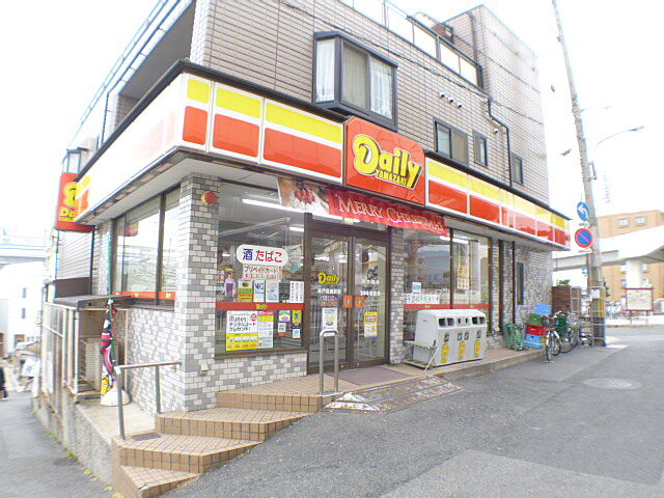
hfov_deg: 51.4
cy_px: 249
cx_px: 332
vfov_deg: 39.7
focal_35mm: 36
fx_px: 691
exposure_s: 1/60
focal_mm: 6.4
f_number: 3.1
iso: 160
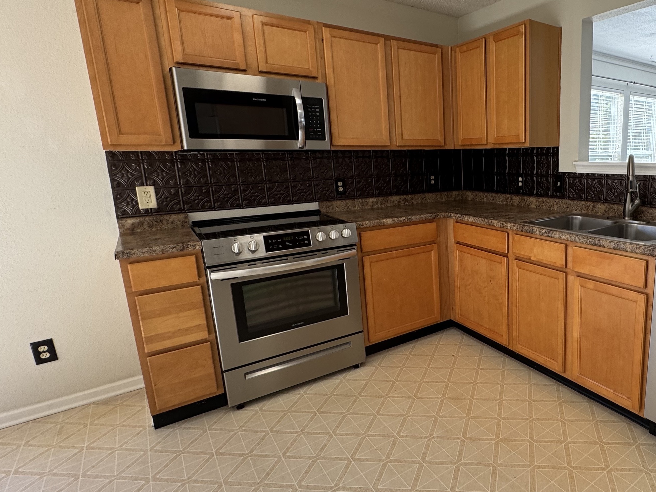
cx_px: 493
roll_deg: +1.1
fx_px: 417
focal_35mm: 22
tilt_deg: -12.4
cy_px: 239
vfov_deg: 61.1
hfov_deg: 71.1
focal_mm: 2.22
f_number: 2.2
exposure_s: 1/120
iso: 100
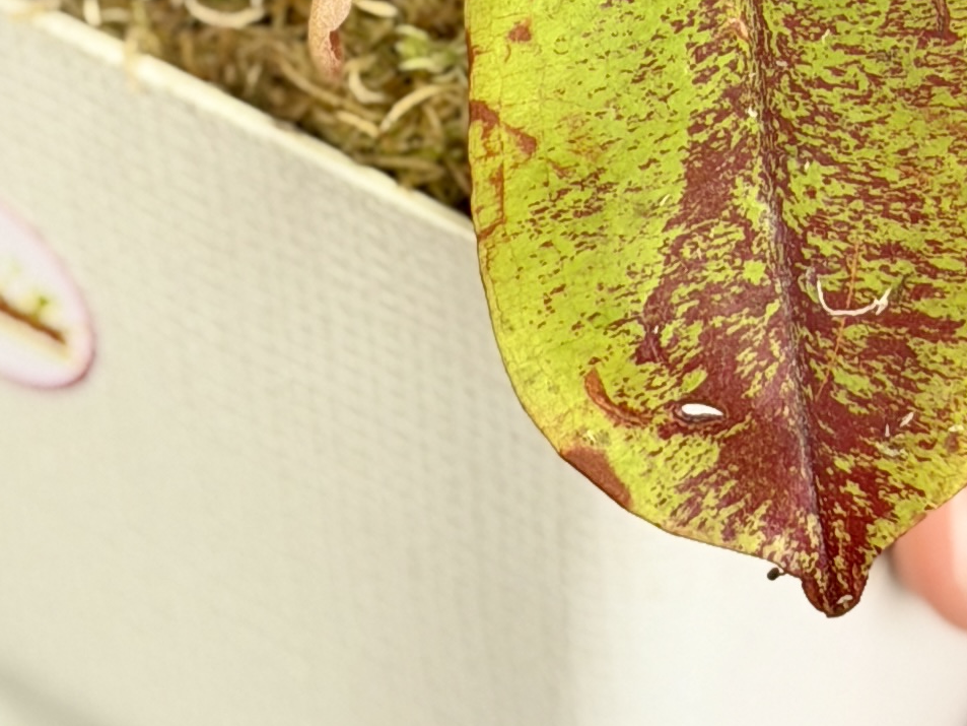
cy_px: -773
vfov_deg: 7.0
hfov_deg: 9.7
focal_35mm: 203
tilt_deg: -29.5
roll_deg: -1.4
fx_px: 5672
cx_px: 666
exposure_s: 1/121
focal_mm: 6.76
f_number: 1.78
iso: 64
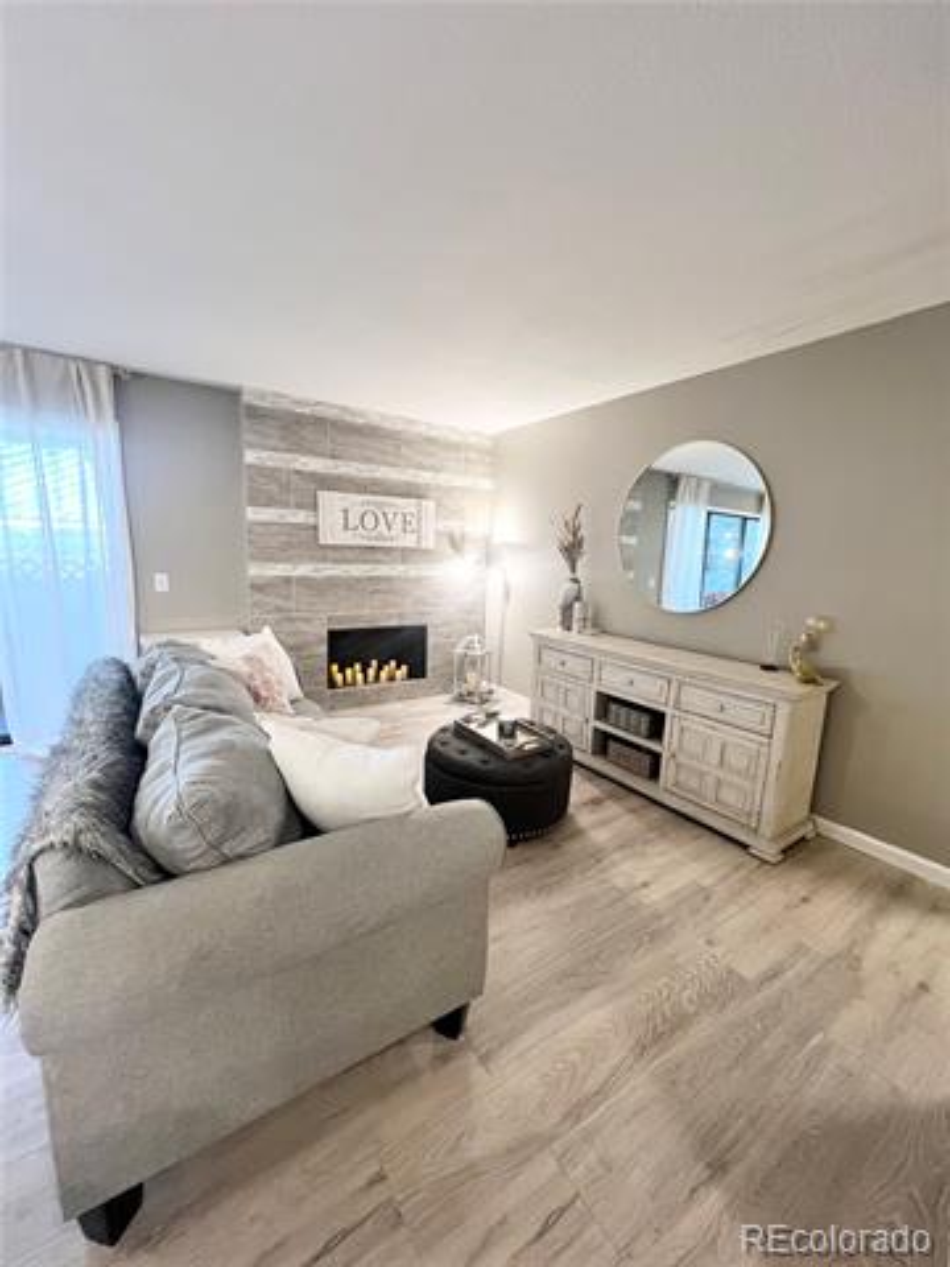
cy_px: 634
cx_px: 475
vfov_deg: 106.2
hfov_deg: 89.9
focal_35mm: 13
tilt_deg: -9.8
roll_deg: -1.8
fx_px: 476
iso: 200
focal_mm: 1.57
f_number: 1.8
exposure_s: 1/60
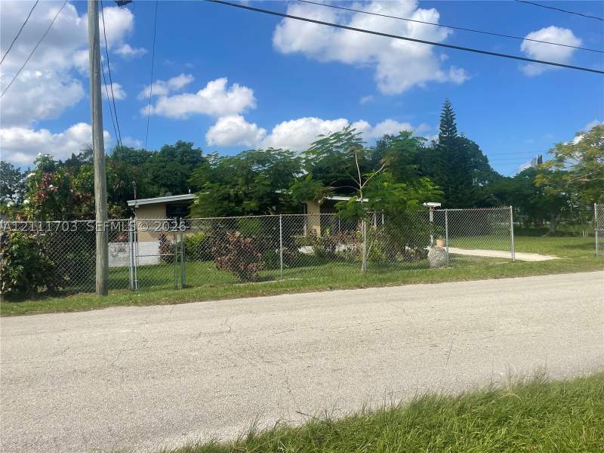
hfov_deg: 67.3
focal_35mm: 26
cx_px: 302
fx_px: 454
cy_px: 226
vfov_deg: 53.1
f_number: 1.6
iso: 32
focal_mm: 4.2
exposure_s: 1/4464
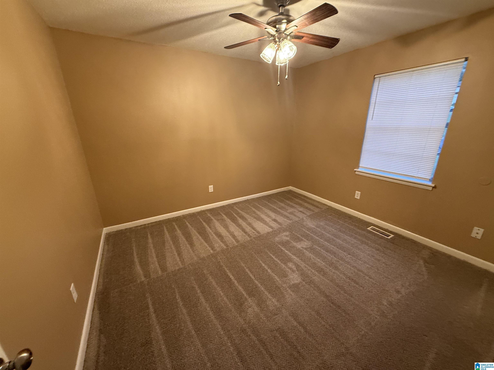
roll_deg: -1.3
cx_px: 247
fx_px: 200
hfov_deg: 102.1
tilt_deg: -16.2
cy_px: 185
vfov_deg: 85.7
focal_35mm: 14
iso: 400
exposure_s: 1/60
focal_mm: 2.22
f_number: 2.2
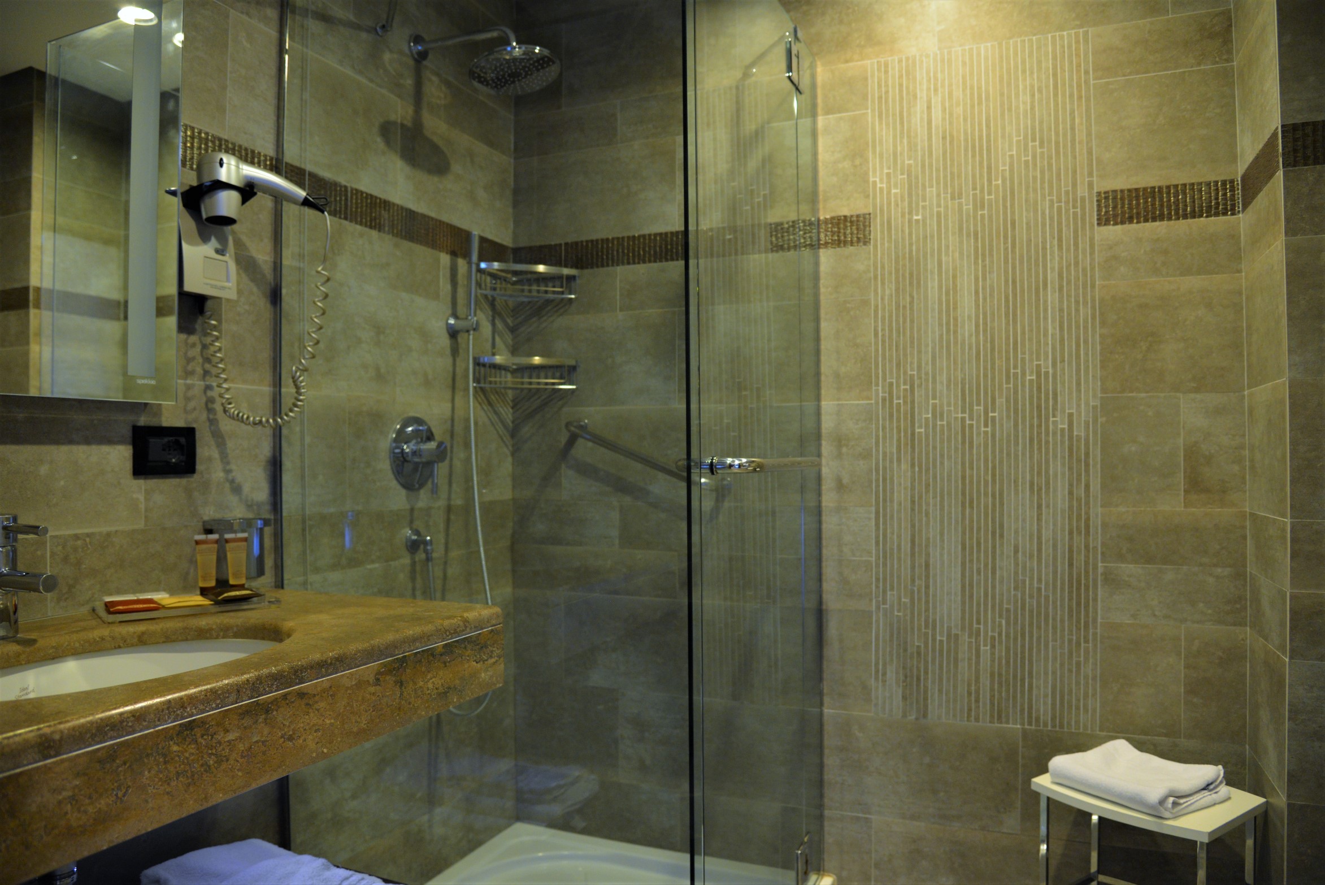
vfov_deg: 53.2
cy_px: 442
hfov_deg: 73.7
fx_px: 884
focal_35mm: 24
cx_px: 662
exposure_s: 1/20
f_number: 4
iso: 1600
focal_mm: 24
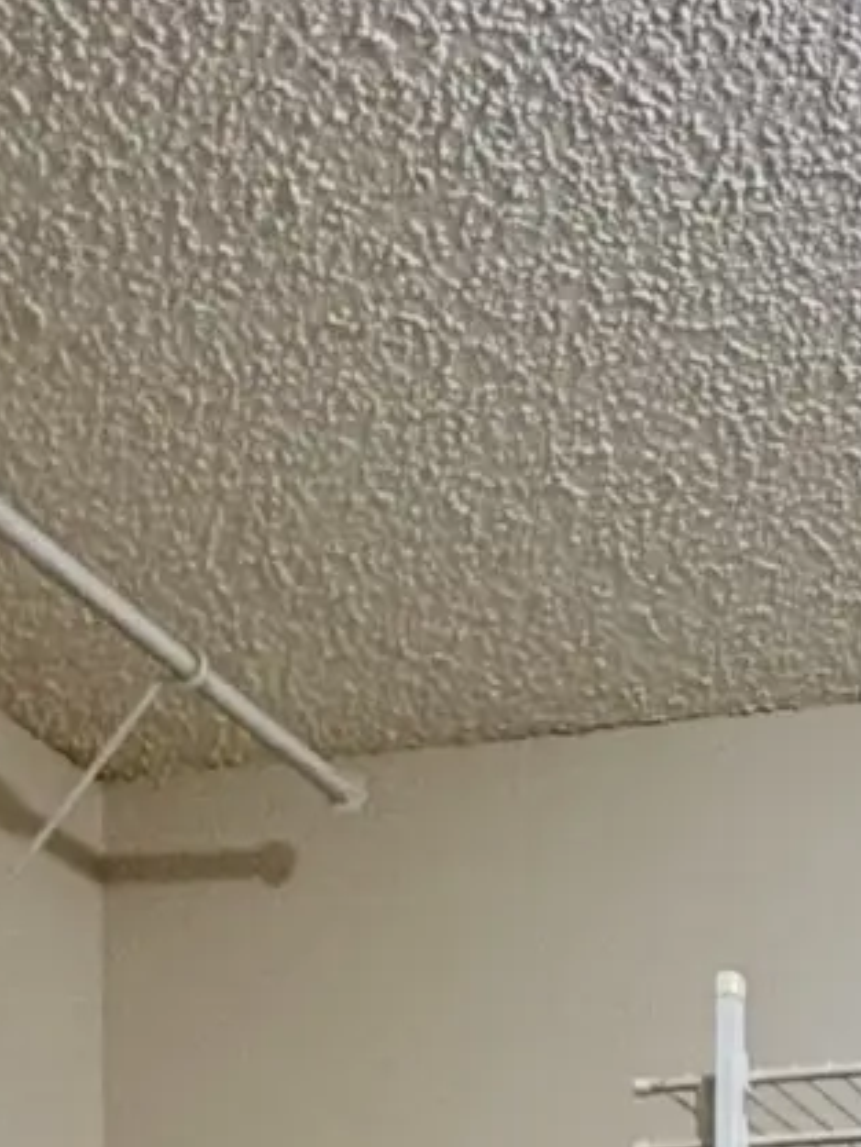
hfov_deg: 15.2
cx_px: 1472
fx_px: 2851
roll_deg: -0.2
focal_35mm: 86
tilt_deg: -3.6
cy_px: 2390
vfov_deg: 16.4
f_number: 2.2
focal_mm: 2.22
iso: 200
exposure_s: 1/60
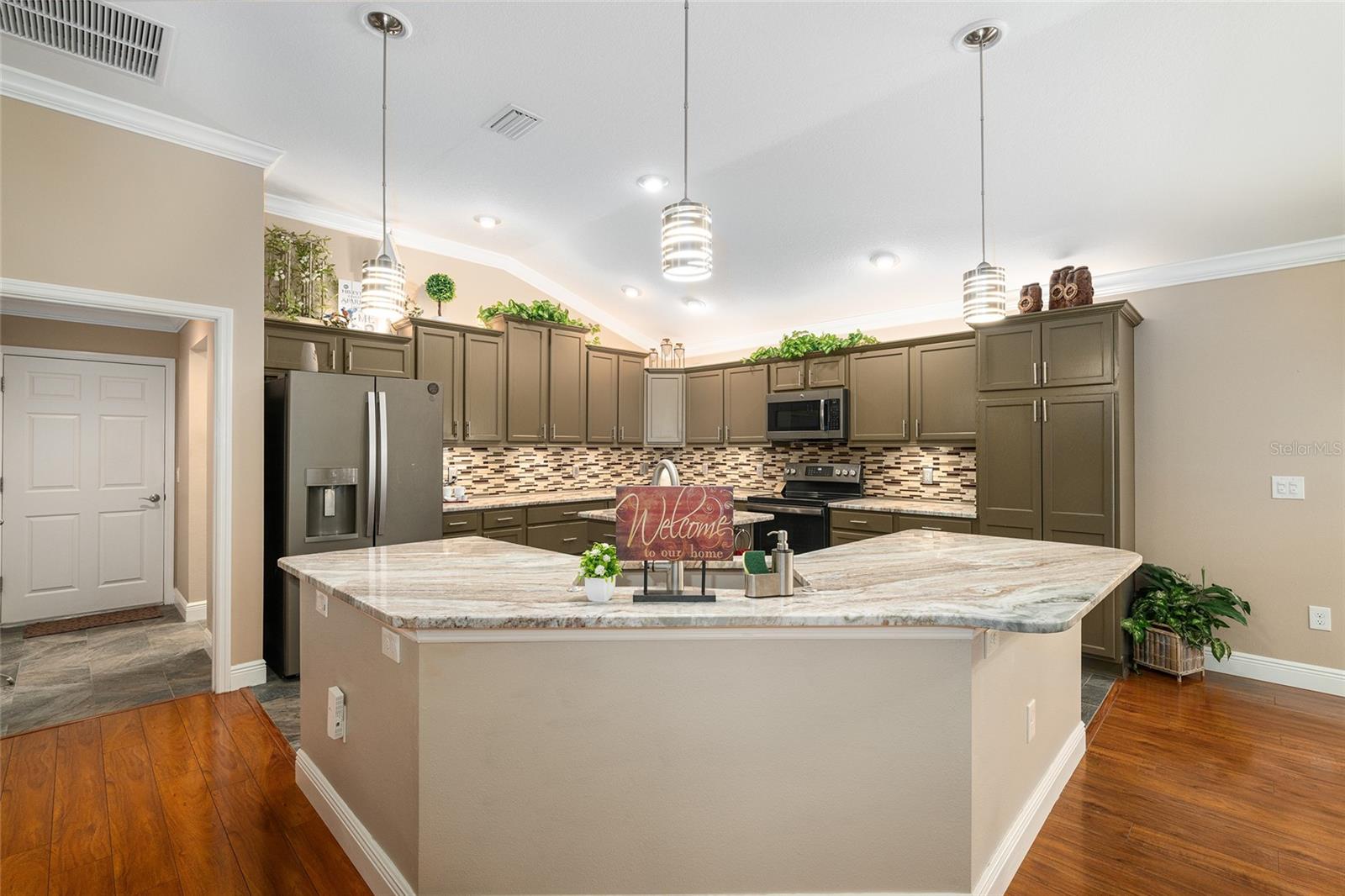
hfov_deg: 96.7
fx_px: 598
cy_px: 448
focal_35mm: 16
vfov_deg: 73.7
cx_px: 672
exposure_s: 1/8
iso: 500
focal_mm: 16
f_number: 8
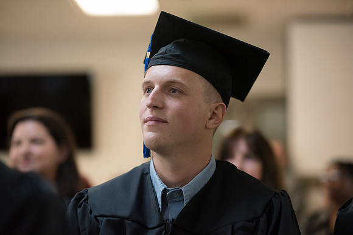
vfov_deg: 11.0
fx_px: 1226
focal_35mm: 125
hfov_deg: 16.4
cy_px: 118
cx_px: 176
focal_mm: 125
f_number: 2.8
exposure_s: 1/200
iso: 3200
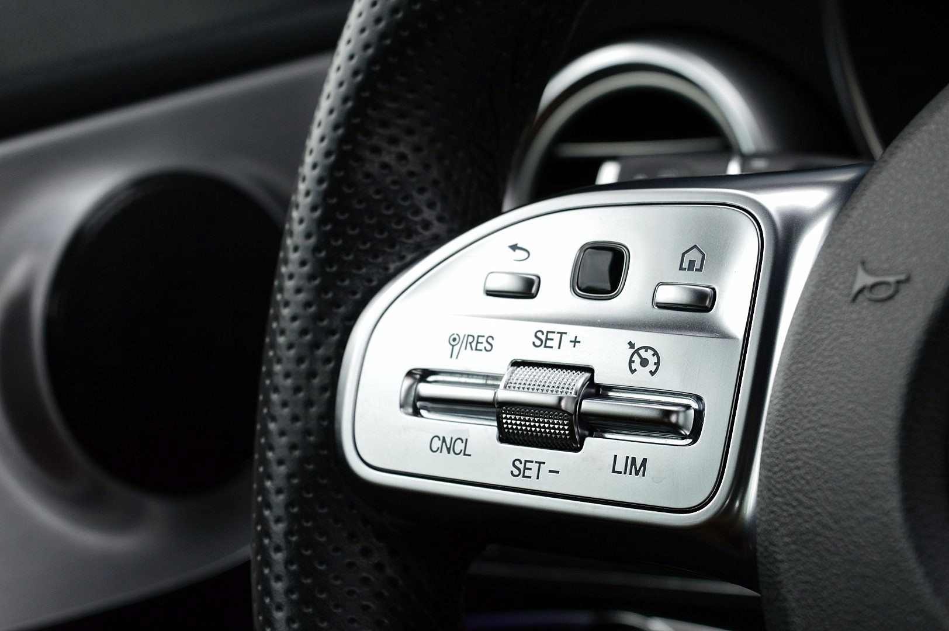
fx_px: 2173
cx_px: 474
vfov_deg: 16.5
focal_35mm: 82
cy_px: 316
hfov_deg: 24.6
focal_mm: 55
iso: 400
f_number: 9
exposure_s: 1/125
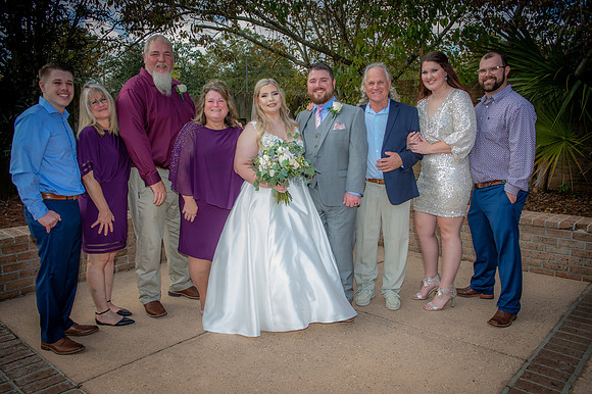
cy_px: 197
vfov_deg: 44.9
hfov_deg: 63.7
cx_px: 296
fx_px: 477
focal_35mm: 29
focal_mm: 29
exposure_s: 1/125
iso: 50
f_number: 5
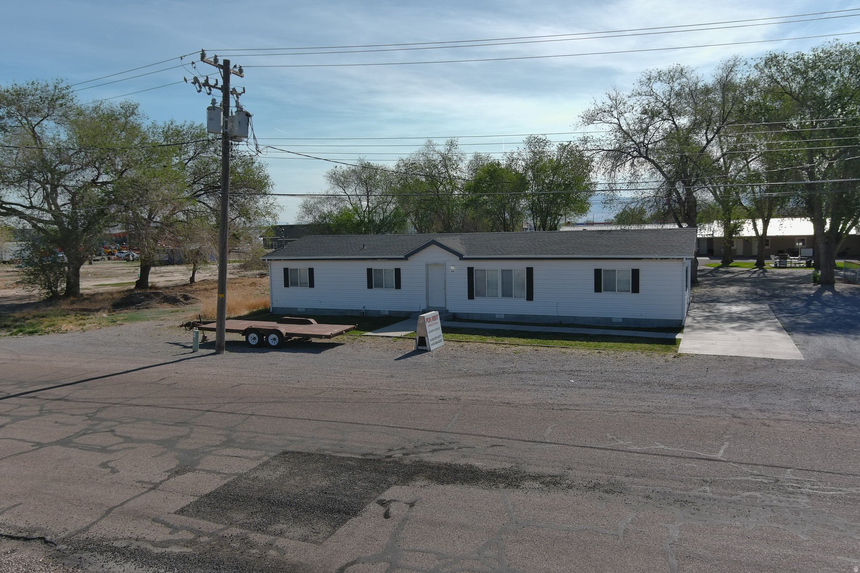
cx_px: 430
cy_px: 286
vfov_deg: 45.0
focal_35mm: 29
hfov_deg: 63.7
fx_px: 693
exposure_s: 1/2000
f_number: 2.8
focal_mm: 10.13
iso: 100
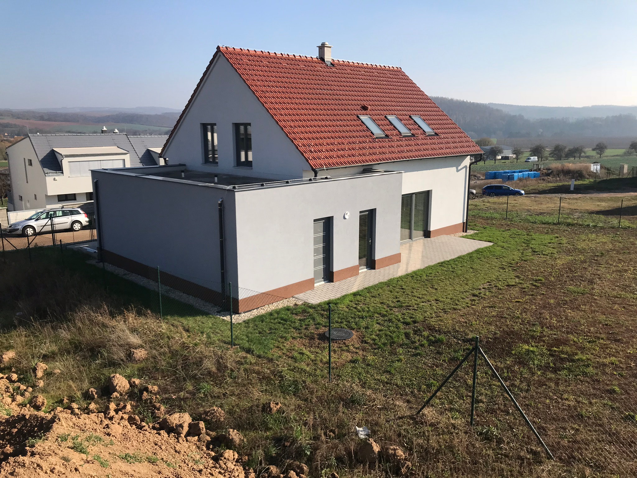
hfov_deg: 63.4
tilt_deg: -12.3
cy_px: 239
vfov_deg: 49.7
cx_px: 318
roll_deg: -0.1
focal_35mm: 28
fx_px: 515
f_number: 1.8
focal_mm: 3.99
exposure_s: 1/2660
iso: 20
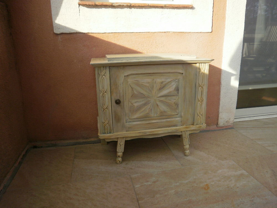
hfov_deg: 67.3
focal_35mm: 26
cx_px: 138
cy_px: 104
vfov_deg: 53.1
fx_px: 208
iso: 100
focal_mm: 4.65
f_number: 2.6
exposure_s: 1/640
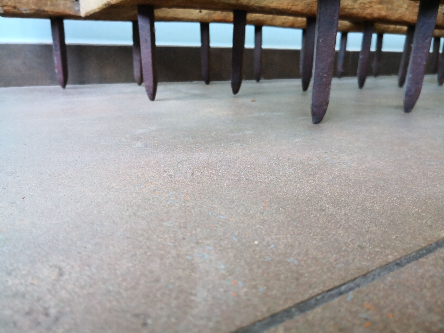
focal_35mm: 27
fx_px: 346
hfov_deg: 65.3
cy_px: 166
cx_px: 222
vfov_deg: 51.4
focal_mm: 3.95
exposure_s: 1/33.3
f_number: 1.6
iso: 320
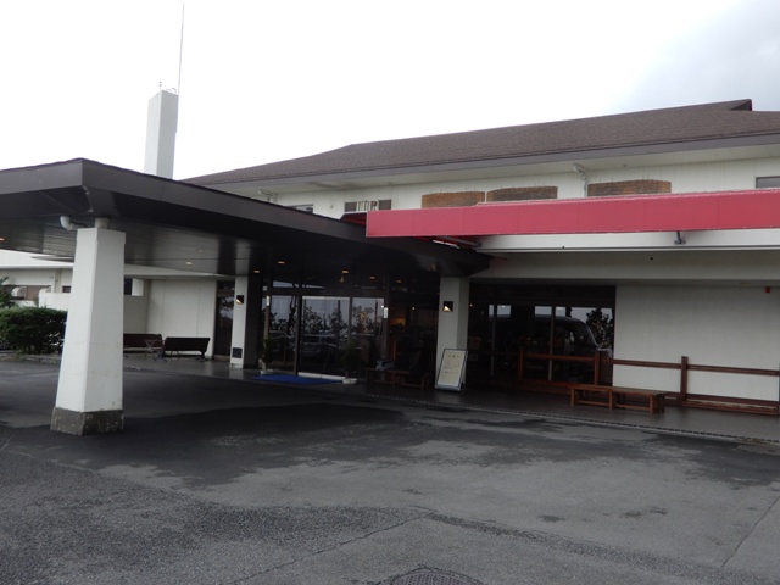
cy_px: 292
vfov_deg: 40.7
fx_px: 789
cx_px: 390
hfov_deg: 52.6
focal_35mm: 35
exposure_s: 1/250
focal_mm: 6.2
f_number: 4
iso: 80
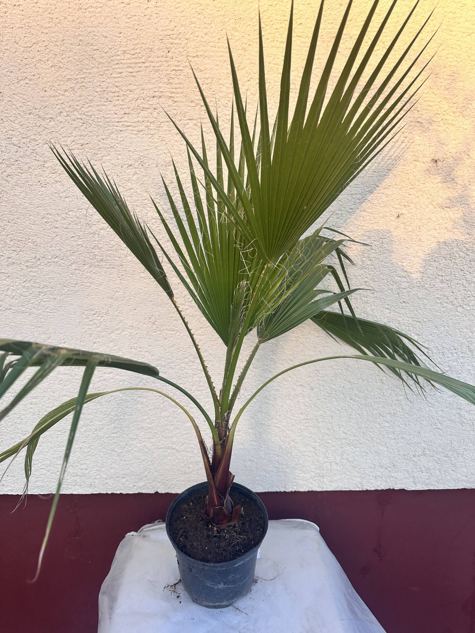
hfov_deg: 56.8
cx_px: 238
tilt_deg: -12.0
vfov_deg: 71.6
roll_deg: +0.4
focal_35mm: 24
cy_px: 316
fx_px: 439
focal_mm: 6.86
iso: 80
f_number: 1.78
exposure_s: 1/448
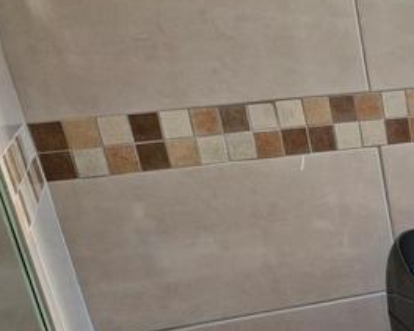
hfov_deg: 23.3
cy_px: 428
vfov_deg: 20.5
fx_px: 833
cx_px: 593
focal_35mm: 68
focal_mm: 5.54
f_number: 1.8
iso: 250
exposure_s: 1/100
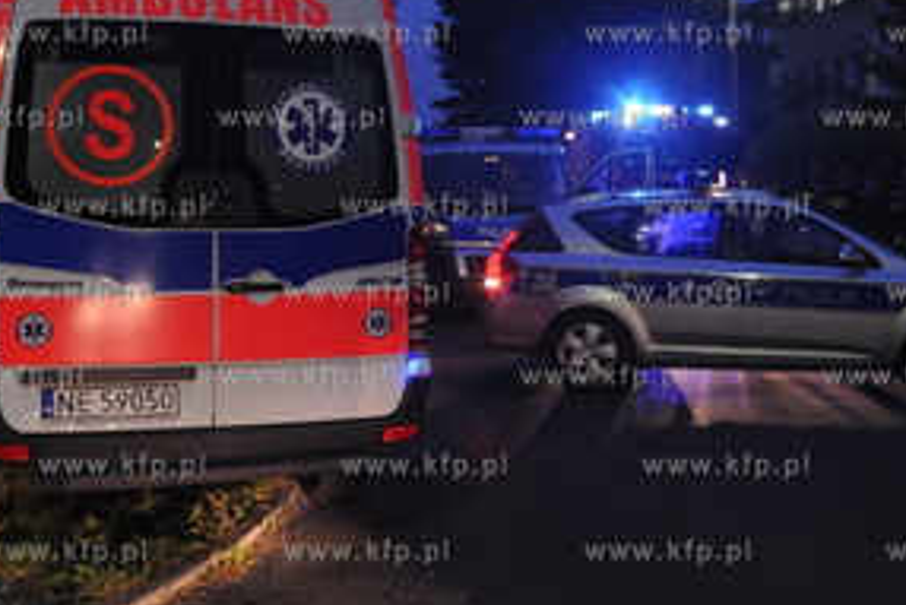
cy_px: 247
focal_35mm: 61
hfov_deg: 32.9
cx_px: 535
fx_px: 1528
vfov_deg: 22.4
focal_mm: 29
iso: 1600
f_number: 5.6
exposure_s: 1/8
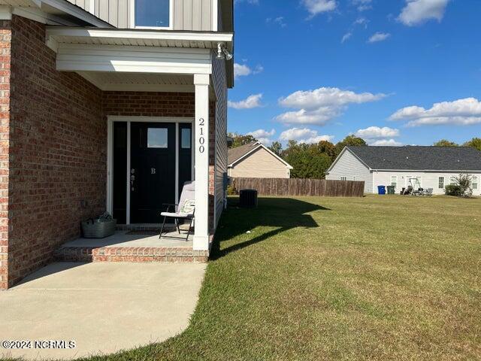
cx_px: 240
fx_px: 361
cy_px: 180
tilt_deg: +0.1
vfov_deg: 53.1
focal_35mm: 26
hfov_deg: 67.3
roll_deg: -0.3
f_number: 1.5
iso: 50
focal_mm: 5.7
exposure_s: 1/5587
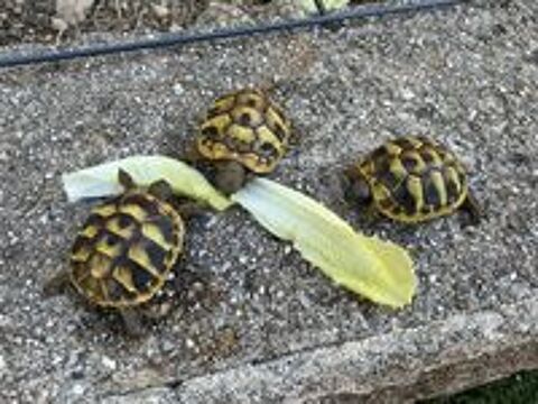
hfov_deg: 61.7
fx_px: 451
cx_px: 269
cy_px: 202
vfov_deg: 48.2
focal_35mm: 29
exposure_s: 1/120
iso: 25
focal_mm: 3
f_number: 1.8
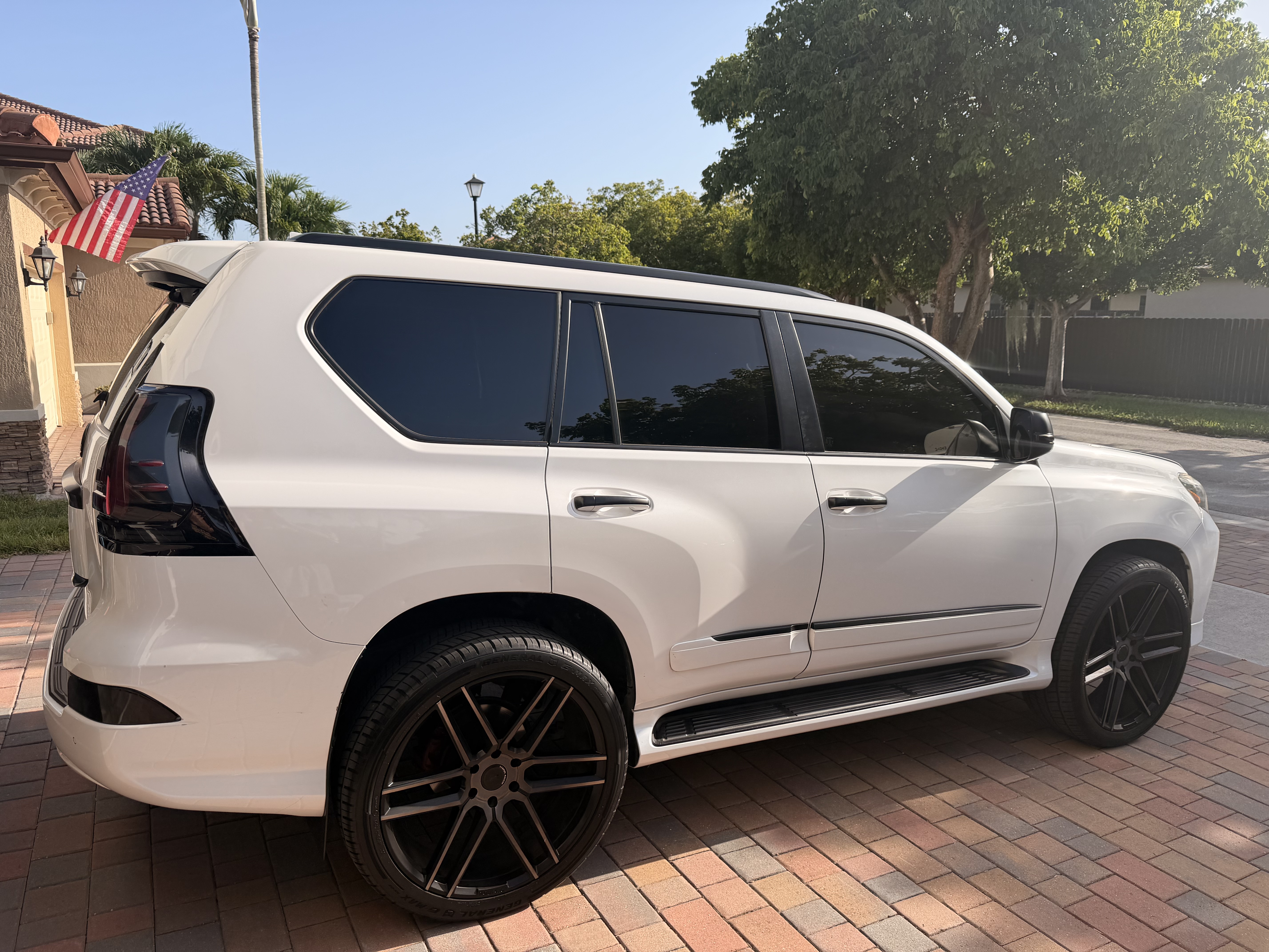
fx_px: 880
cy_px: 476
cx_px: 634
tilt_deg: -11.2
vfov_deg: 56.8
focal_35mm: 24
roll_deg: -0.1
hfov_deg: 71.6
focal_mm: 6.76
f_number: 1.78
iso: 80
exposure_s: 1/3425
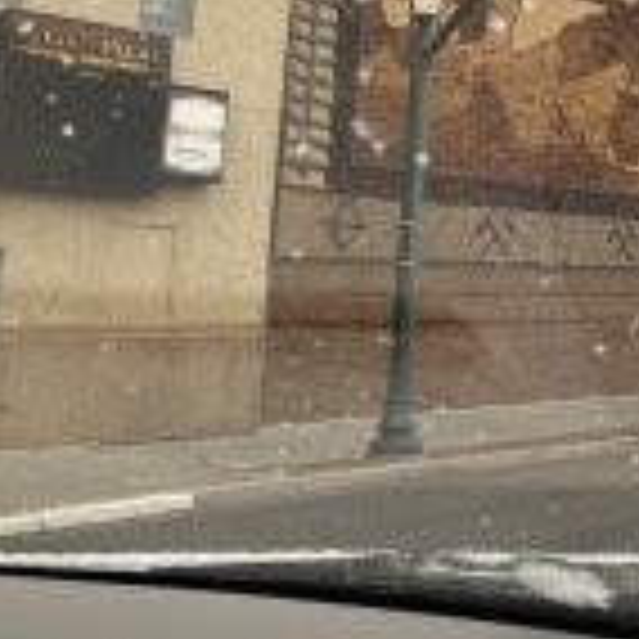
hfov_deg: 25.4
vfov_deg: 27.7
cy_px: 32
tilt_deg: +11.5
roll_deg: +1.5
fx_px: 1232
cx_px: 814
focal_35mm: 59
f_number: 1.8
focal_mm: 4.25
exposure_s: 1/121
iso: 50
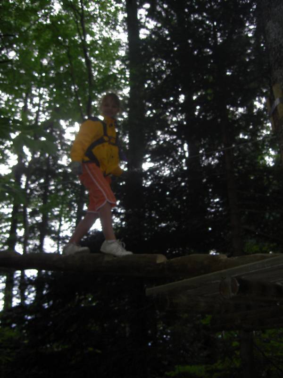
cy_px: 189
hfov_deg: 36.8
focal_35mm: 39
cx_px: 142
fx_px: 425
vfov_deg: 47.9
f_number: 2.8
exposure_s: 1/60
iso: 100
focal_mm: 8
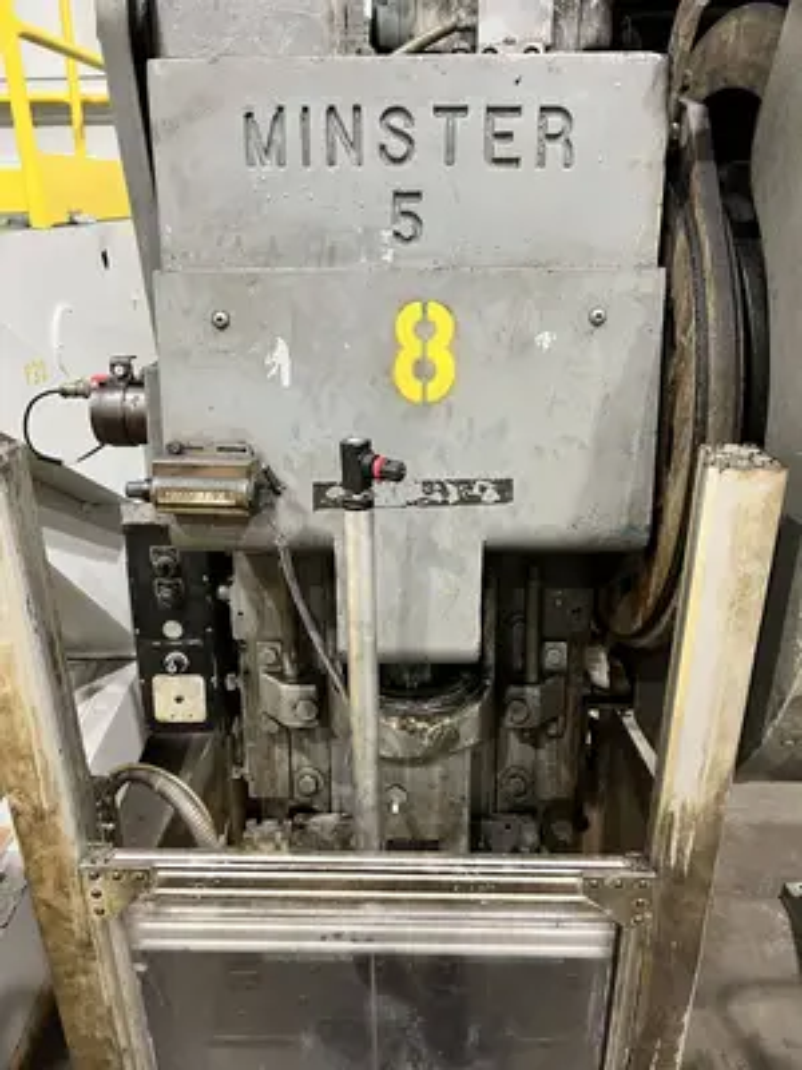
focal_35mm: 26
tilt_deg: -23.1
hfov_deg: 53.1
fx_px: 803
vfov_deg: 67.3
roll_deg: +0.3
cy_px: 535
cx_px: 401
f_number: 1.5
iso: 160
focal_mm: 5.7
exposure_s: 1/60
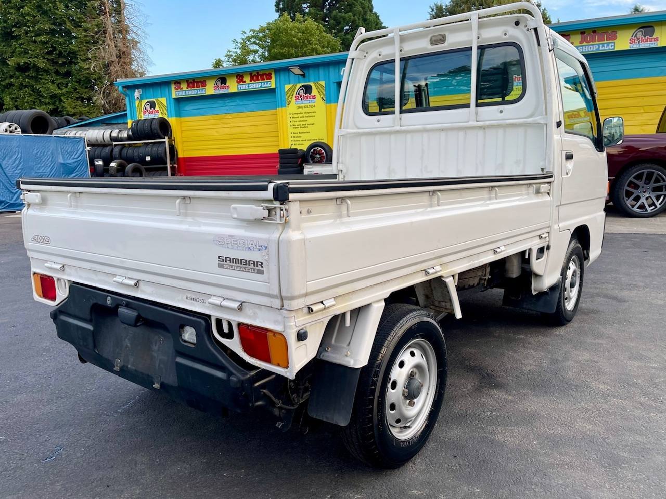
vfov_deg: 54.9
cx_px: 333
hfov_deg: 69.4
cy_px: 250
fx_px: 481
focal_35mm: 25
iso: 32
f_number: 1.6
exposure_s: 1/273
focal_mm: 5.1
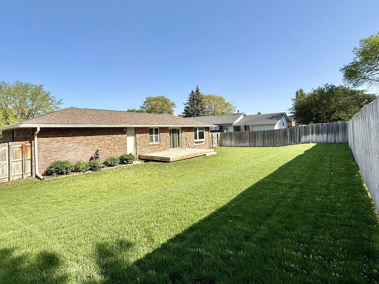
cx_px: 156
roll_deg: +2.5
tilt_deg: +1.0
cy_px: 129
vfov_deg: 71.5
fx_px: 197
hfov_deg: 86.9
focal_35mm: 18
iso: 50
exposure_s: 1/1901
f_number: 2.2
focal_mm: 2.22
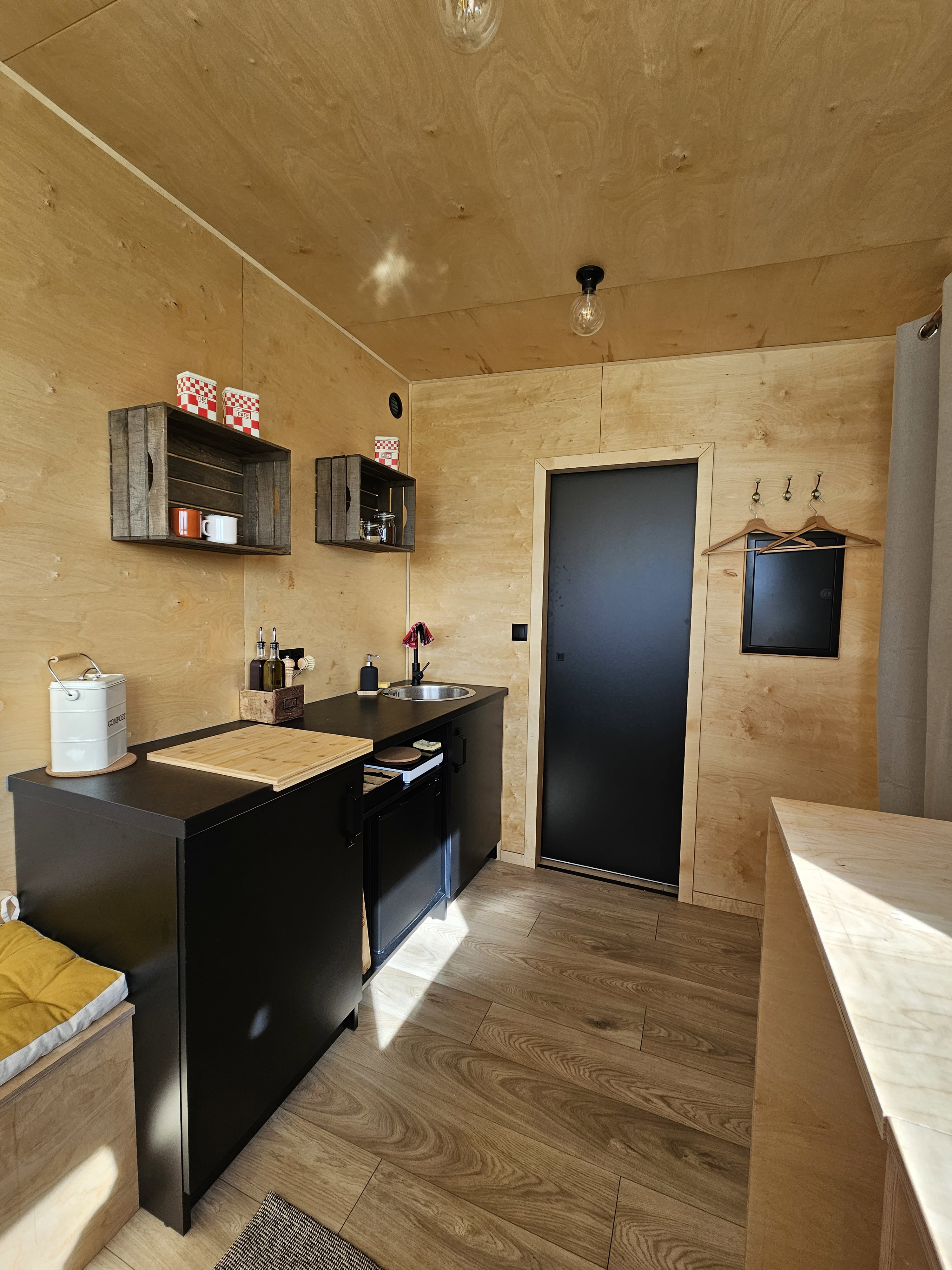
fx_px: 477
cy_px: 635
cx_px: 476
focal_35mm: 13
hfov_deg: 89.9
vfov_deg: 106.2
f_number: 2.2
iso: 50
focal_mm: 2.2
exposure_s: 1/135
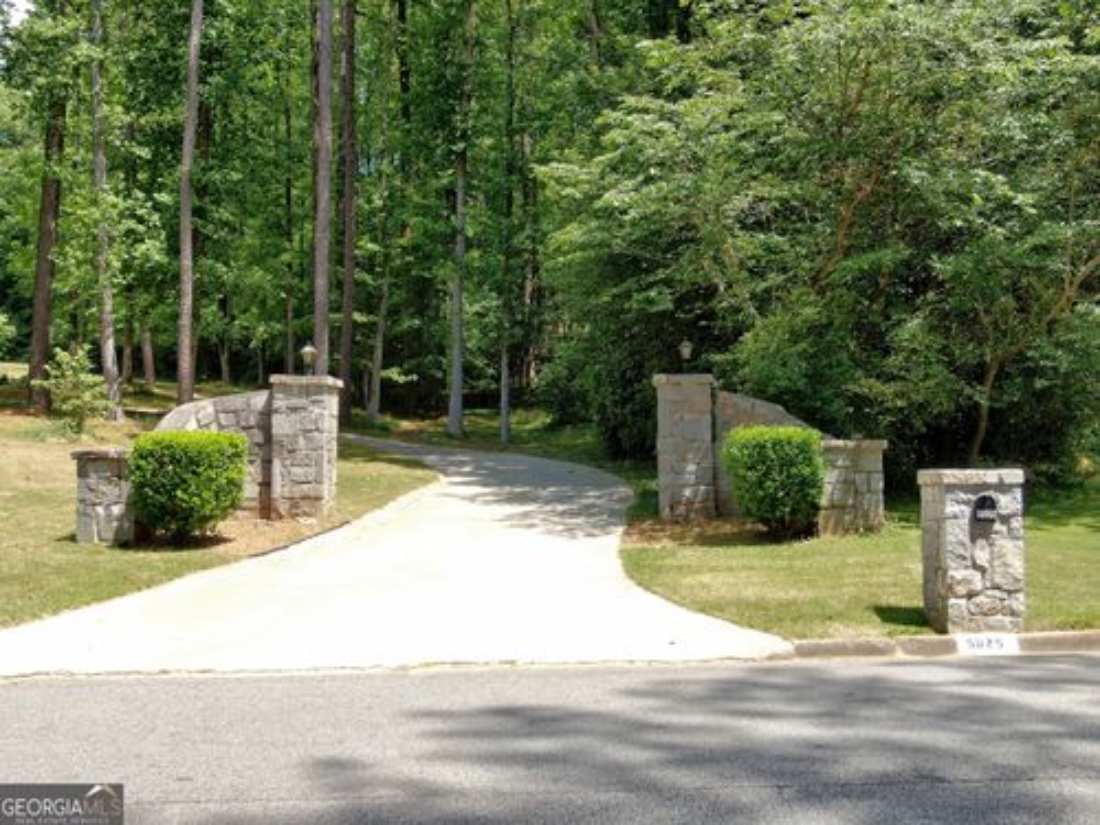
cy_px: 412
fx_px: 1144
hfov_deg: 51.4
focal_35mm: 36
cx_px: 550
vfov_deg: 39.7
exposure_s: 1/400
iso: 100
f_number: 3.3
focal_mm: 6.21
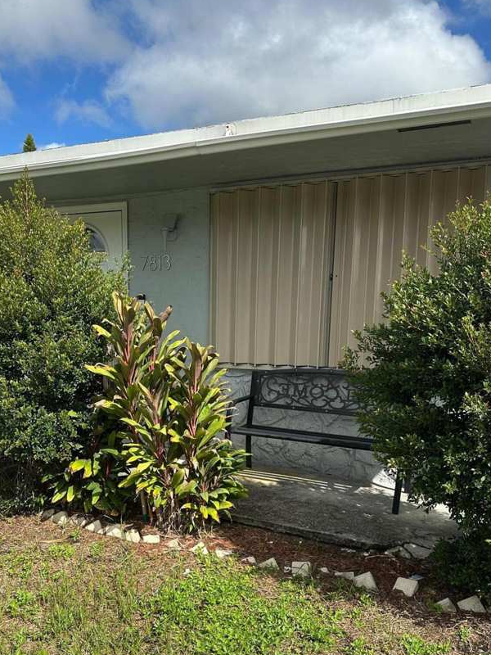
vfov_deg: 56.3
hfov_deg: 43.9
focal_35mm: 32
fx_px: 605
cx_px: 193
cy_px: 400
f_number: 1.78
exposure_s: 1/3356
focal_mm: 6.86
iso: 80
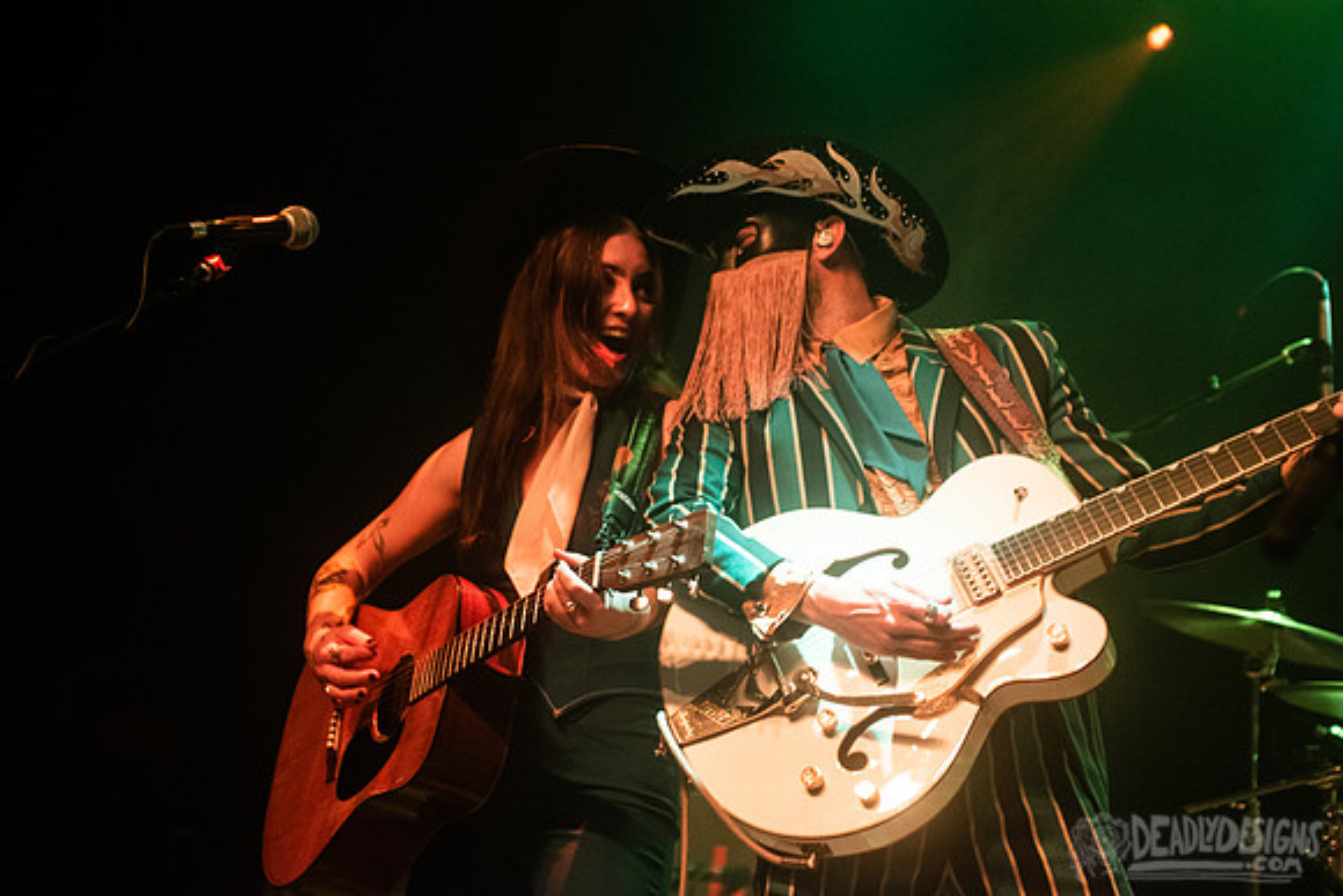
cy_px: 448
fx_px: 2612
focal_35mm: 70
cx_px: 672
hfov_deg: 28.8
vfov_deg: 19.5
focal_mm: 70
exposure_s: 1/125
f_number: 3.2
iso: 3200
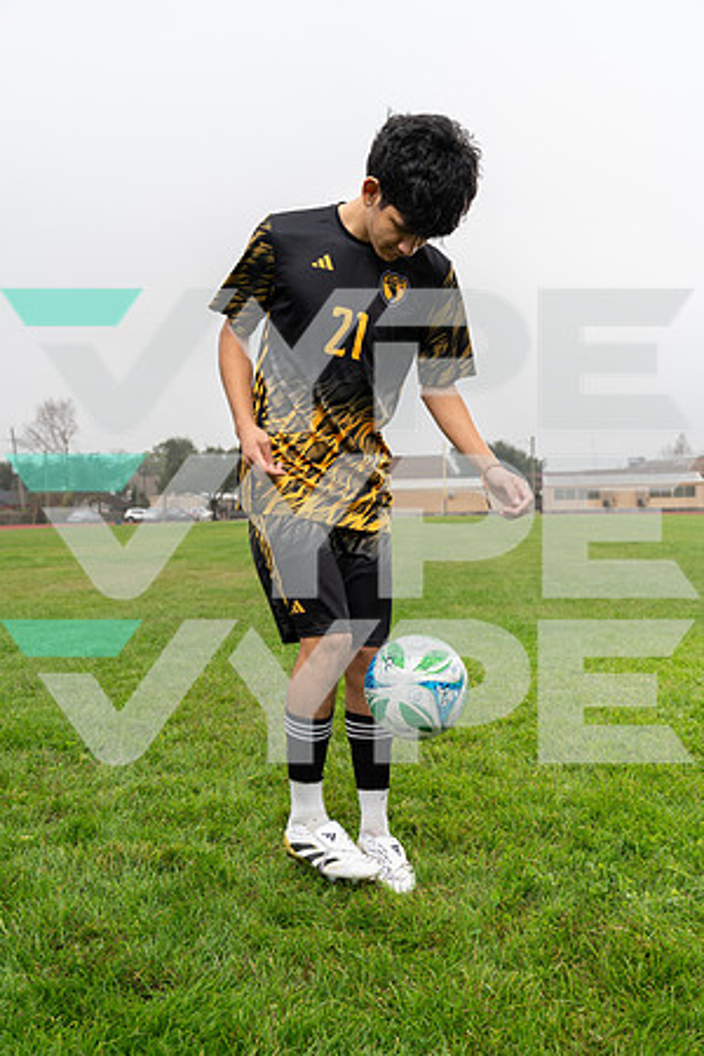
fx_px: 1115
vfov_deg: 50.7
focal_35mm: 38
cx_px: 352
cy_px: 528
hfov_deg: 35.1
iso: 250
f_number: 5.6
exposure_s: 1/200
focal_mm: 38
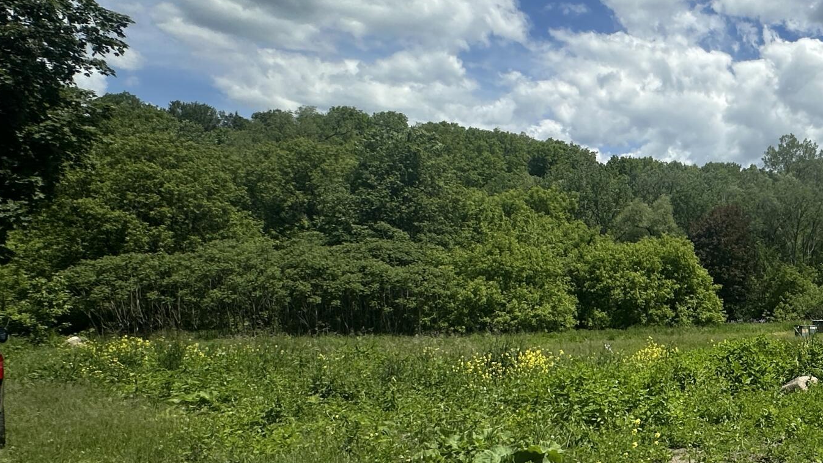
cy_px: 303
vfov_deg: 34.4
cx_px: 861
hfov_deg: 46.3
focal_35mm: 34
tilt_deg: -0.2
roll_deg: -0.3
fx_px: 742
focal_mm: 2.22
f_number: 2.2
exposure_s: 1/2092
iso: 50
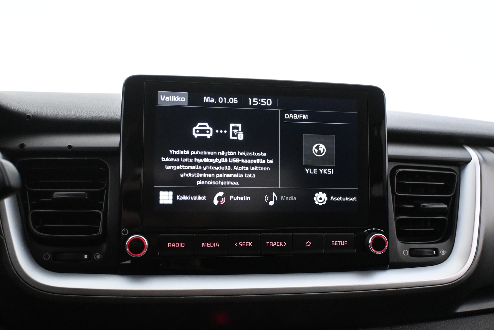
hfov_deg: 51.3
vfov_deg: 35.5
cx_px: 247
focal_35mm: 38
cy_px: 165
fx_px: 515
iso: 6400
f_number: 4.2
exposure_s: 1/60
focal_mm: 25
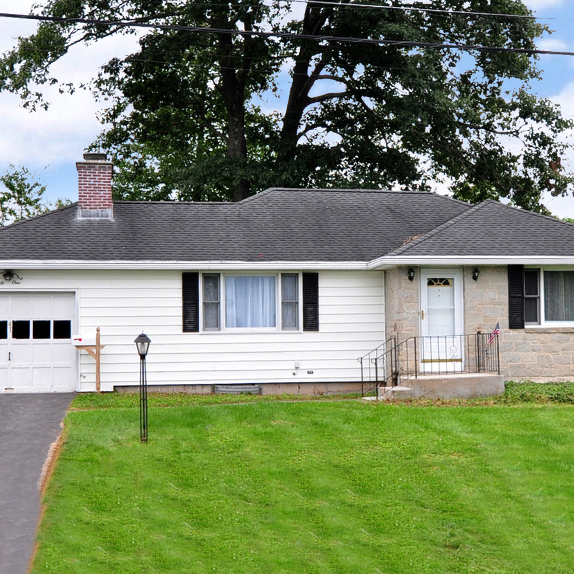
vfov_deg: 42.8
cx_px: 319
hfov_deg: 42.8
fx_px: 732
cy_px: 288
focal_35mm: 39
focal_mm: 20
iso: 320
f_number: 8
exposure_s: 1/200
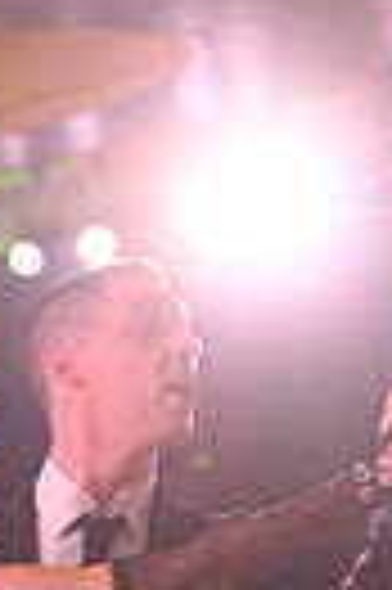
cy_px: 851
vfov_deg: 4.6
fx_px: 7254
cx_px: 155
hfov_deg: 3.1
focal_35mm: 443
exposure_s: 1/200
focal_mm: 100
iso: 2000
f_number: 4.5
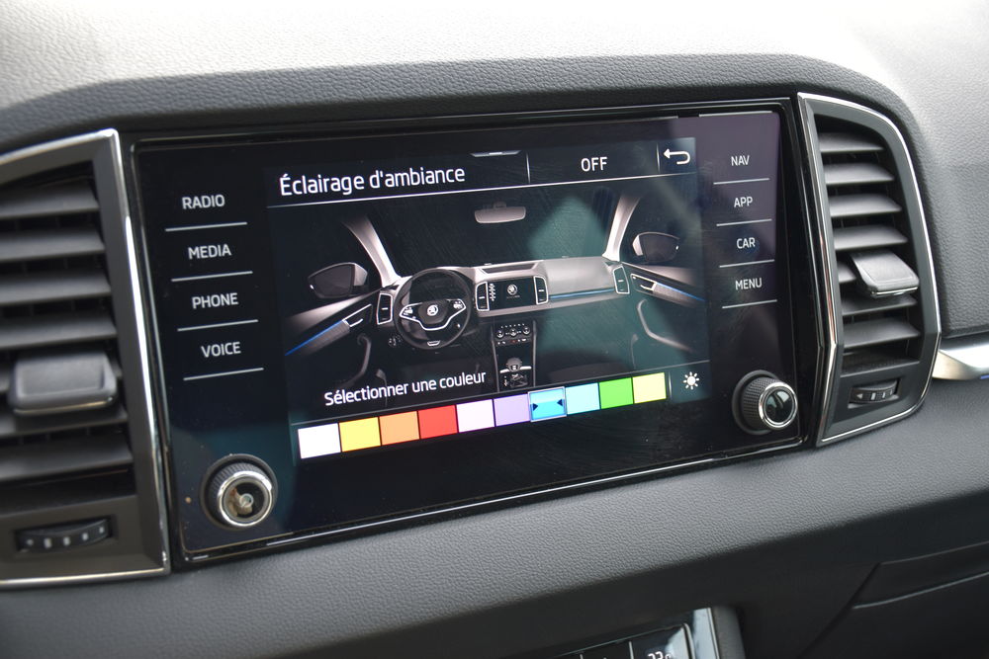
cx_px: 494
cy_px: 330
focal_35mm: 40
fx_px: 1113
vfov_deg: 33.0
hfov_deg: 47.9
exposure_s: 1/60
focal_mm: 27
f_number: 4
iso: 400
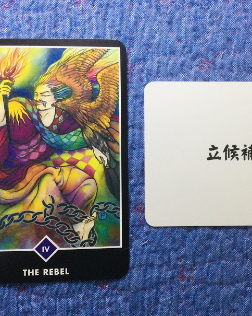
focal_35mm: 42
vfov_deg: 43.8
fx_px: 392
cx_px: 158
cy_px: 157
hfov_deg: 35.5
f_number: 2.4
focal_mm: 3.3
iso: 100
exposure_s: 1/30
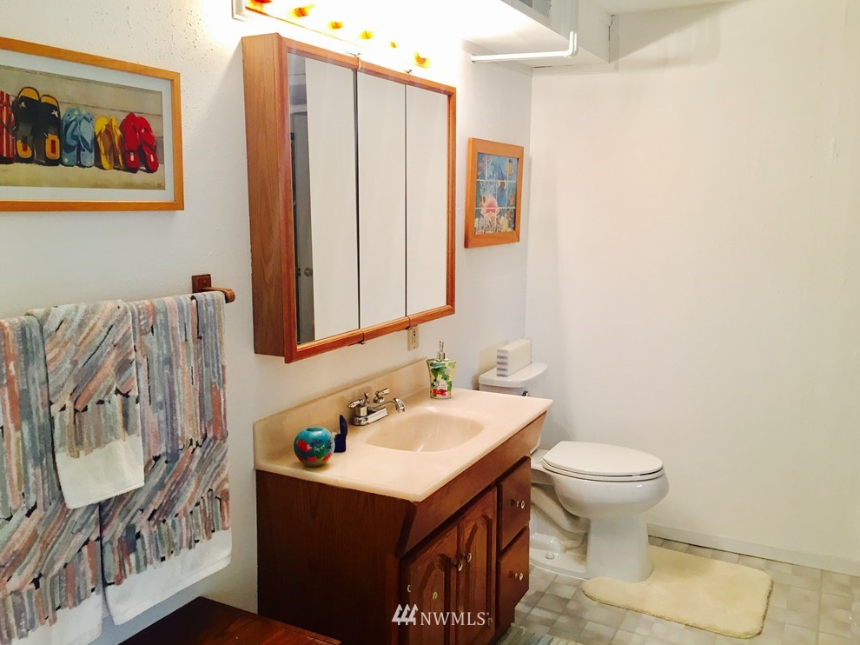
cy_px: 314
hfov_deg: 60.0
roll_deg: -0.3
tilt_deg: -8.1
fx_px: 745
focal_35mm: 30
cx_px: 440
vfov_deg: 46.8
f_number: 2.2
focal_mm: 4.15
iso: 64
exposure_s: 1/30
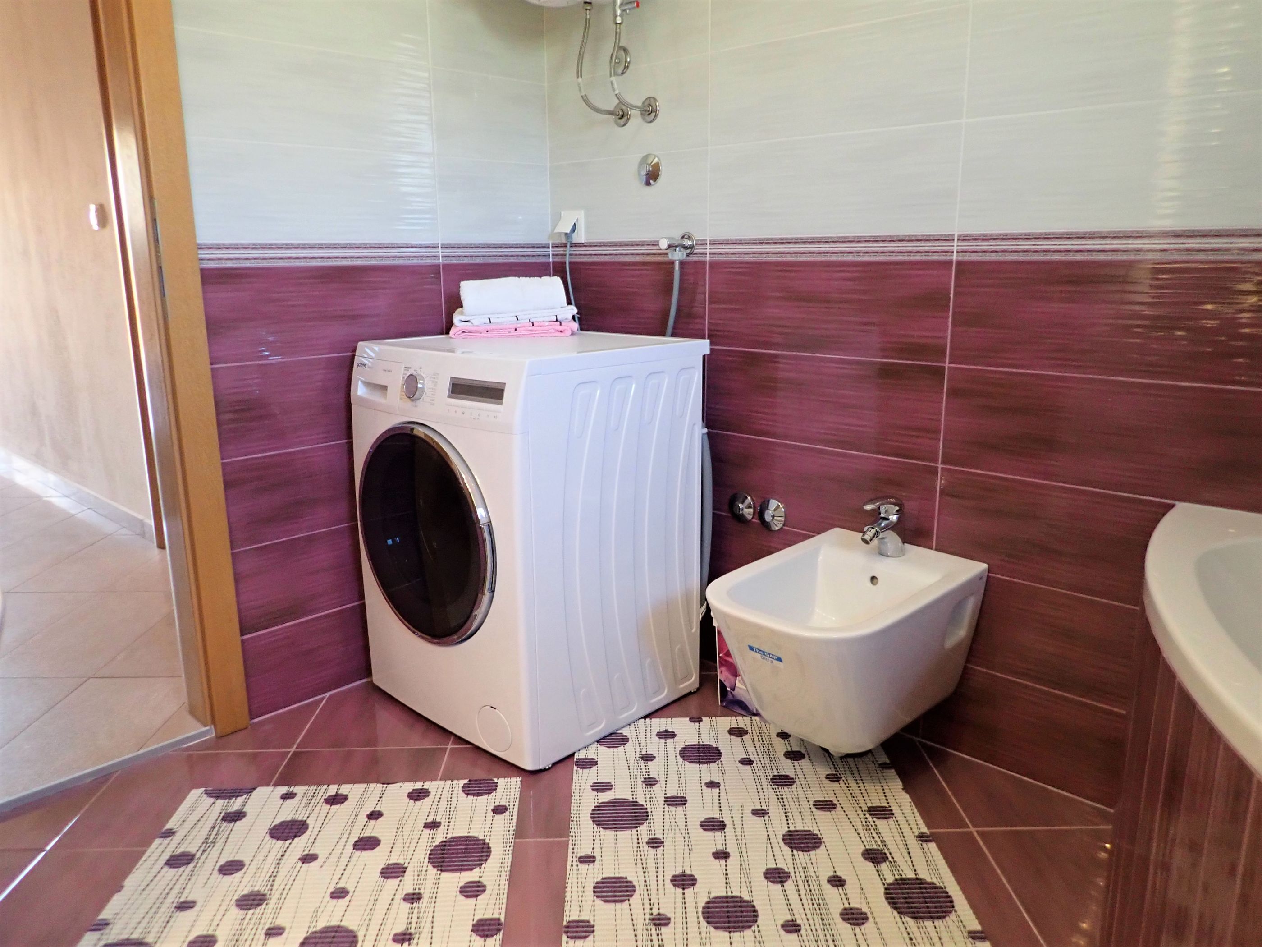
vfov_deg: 54.9
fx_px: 911
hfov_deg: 69.4
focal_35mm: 25
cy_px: 474
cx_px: 631
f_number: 2
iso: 400
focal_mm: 4.5
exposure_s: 1/30
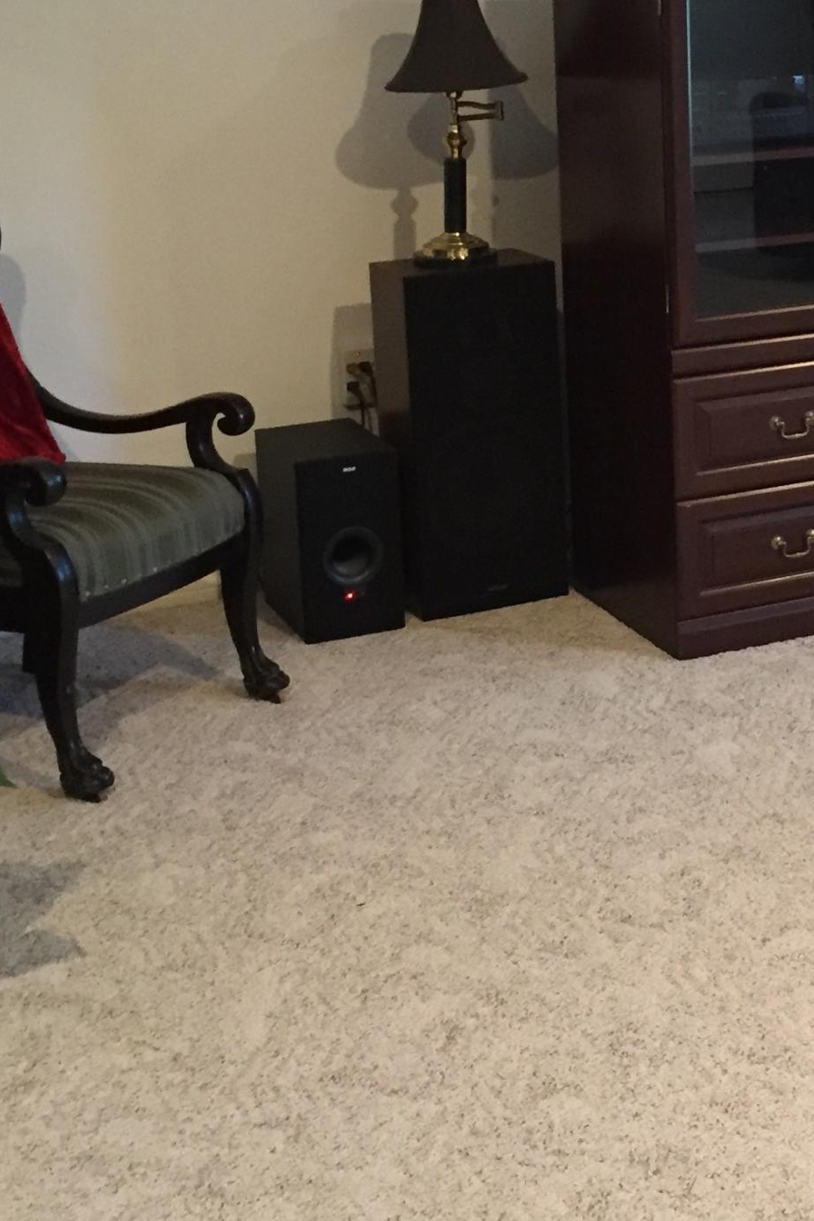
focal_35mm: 65
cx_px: 805
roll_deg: +0.6
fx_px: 2204
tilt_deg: -10.3
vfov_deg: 30.5
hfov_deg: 20.3
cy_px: 327
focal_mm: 4.15
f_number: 2.2
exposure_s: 1/24
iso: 250
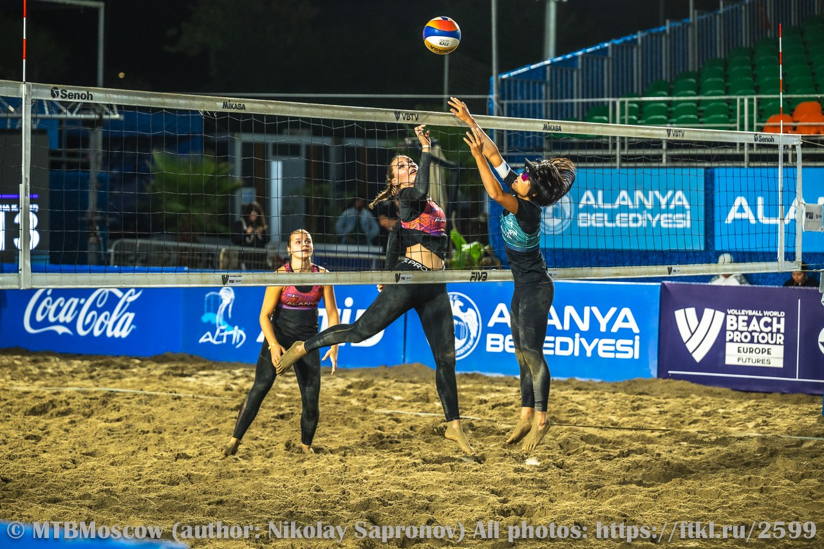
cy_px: 274
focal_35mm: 115
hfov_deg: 17.8
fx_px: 2632
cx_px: 412
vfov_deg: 11.9
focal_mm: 115
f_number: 3.5
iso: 1250
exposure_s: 1/1000
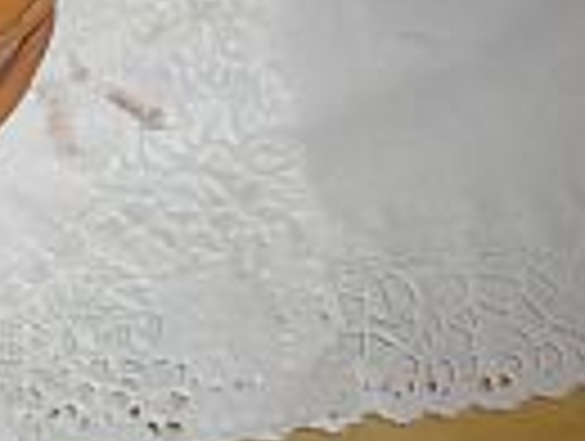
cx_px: -230
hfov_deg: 15.3
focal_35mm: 121
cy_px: -180
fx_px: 2049
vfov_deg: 11.8
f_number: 2.8
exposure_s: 1/60
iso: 200
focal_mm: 5.7
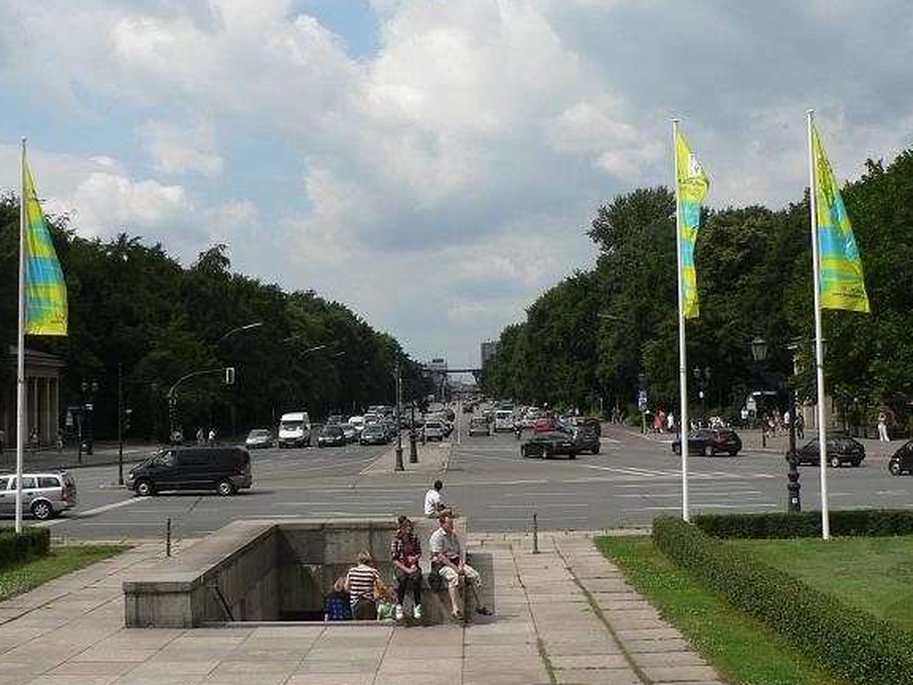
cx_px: 423
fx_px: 1319
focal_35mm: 50
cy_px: 293
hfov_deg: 38.2
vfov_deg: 29.1
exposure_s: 1/640
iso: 80
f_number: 5.6
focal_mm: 6
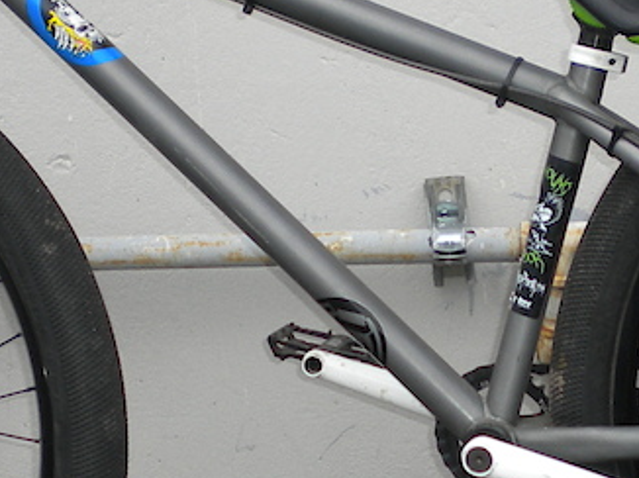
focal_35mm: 110
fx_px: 2029
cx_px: 365
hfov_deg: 17.9
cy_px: 255
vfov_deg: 13.4
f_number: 3.1
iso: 80
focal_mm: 6.3
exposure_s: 1/219
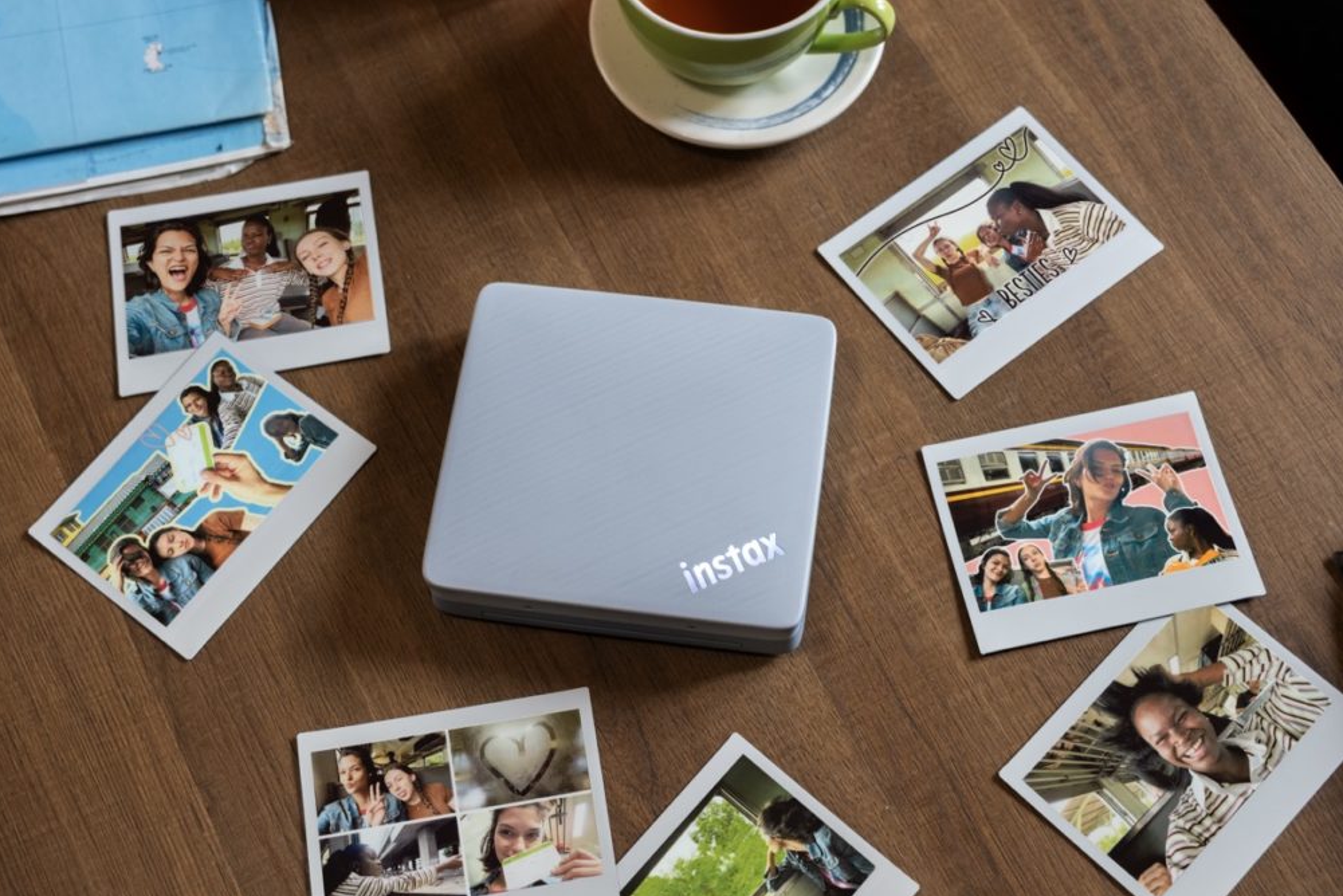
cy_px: 457
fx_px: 1679
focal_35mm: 45
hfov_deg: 43.6
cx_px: 659
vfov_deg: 29.9
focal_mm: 29.2
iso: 640
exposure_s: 1/320
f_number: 2.8
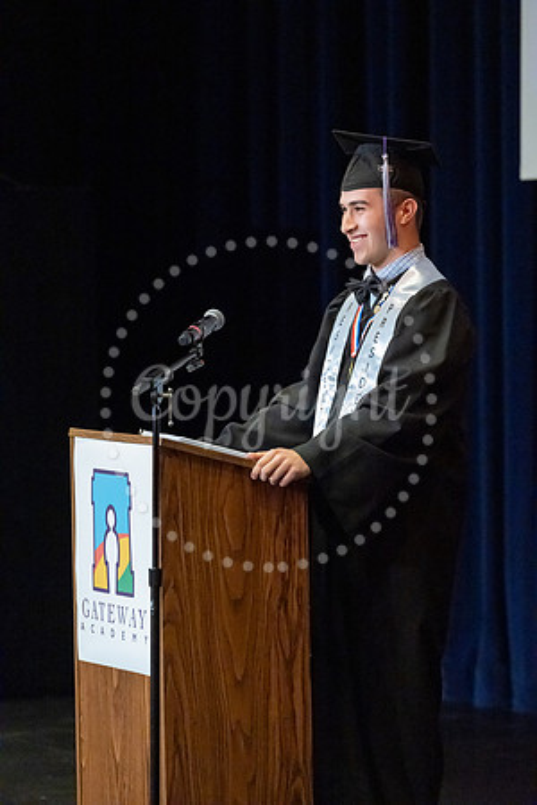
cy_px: 402
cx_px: 268
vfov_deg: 10.3
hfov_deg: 6.9
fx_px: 4475
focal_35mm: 200
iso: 20000
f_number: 4
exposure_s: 1/1000
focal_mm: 200
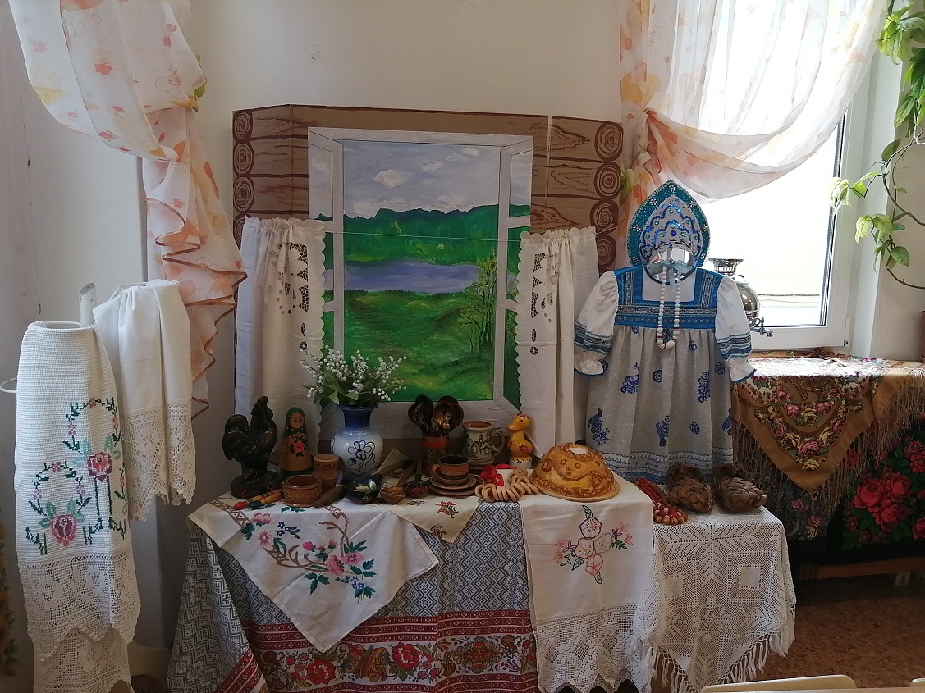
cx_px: 462
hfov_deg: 65.3
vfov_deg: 51.3
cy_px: 346
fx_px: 721
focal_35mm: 27
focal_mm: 3.62
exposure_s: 1/100
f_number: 1.8
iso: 64
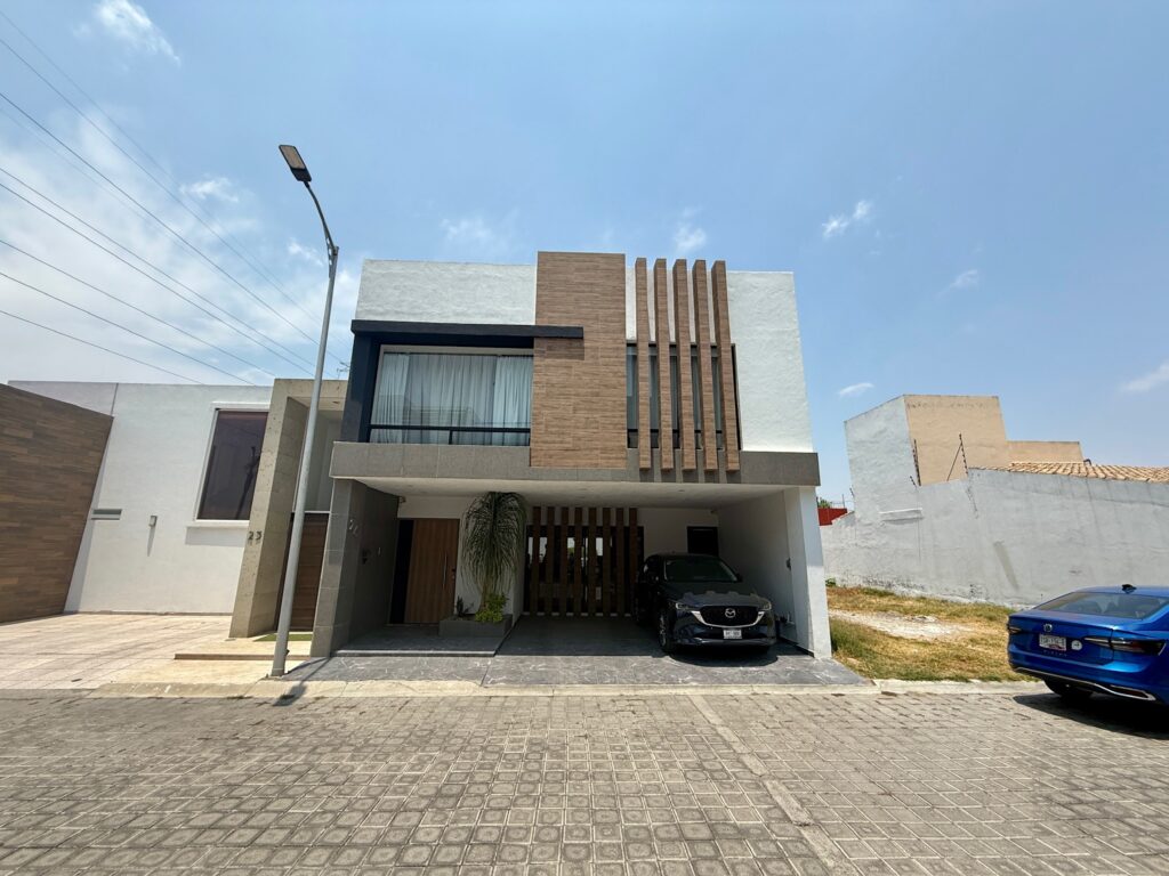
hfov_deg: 102.1
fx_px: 473
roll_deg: -0.3
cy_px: 438
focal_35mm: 14
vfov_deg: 85.7
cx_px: 584
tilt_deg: +14.4
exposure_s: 1/1745
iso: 50
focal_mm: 2.22
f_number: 2.2
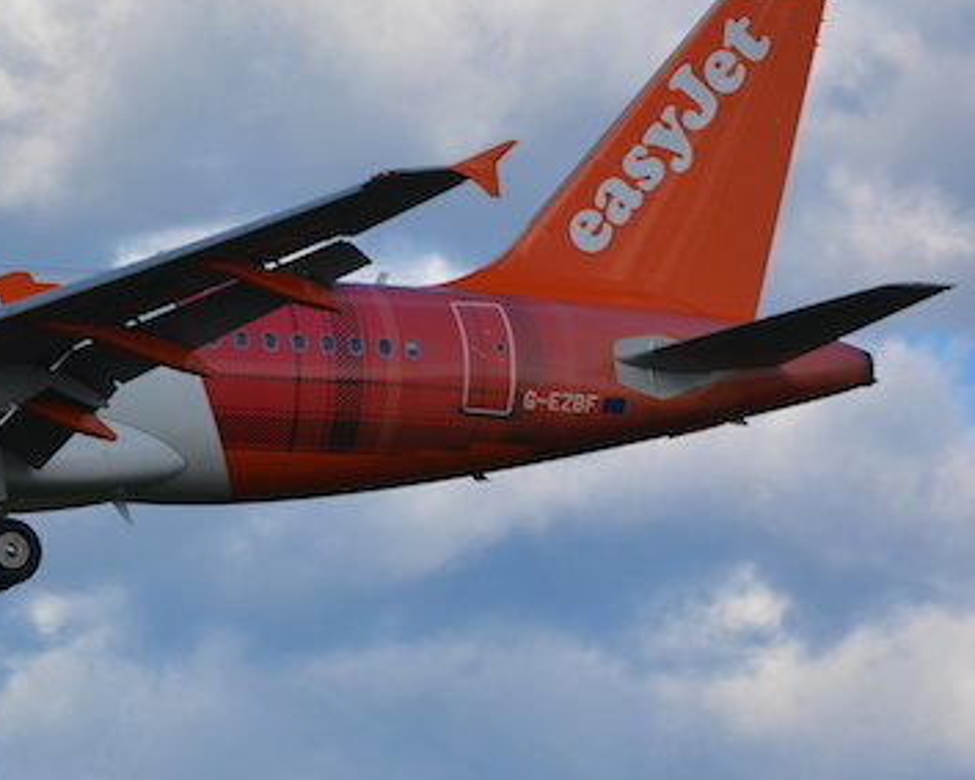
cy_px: 415
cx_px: -58
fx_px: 10732
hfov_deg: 5.2
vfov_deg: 4.2
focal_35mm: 372
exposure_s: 1/500
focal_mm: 110
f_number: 6.3
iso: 100
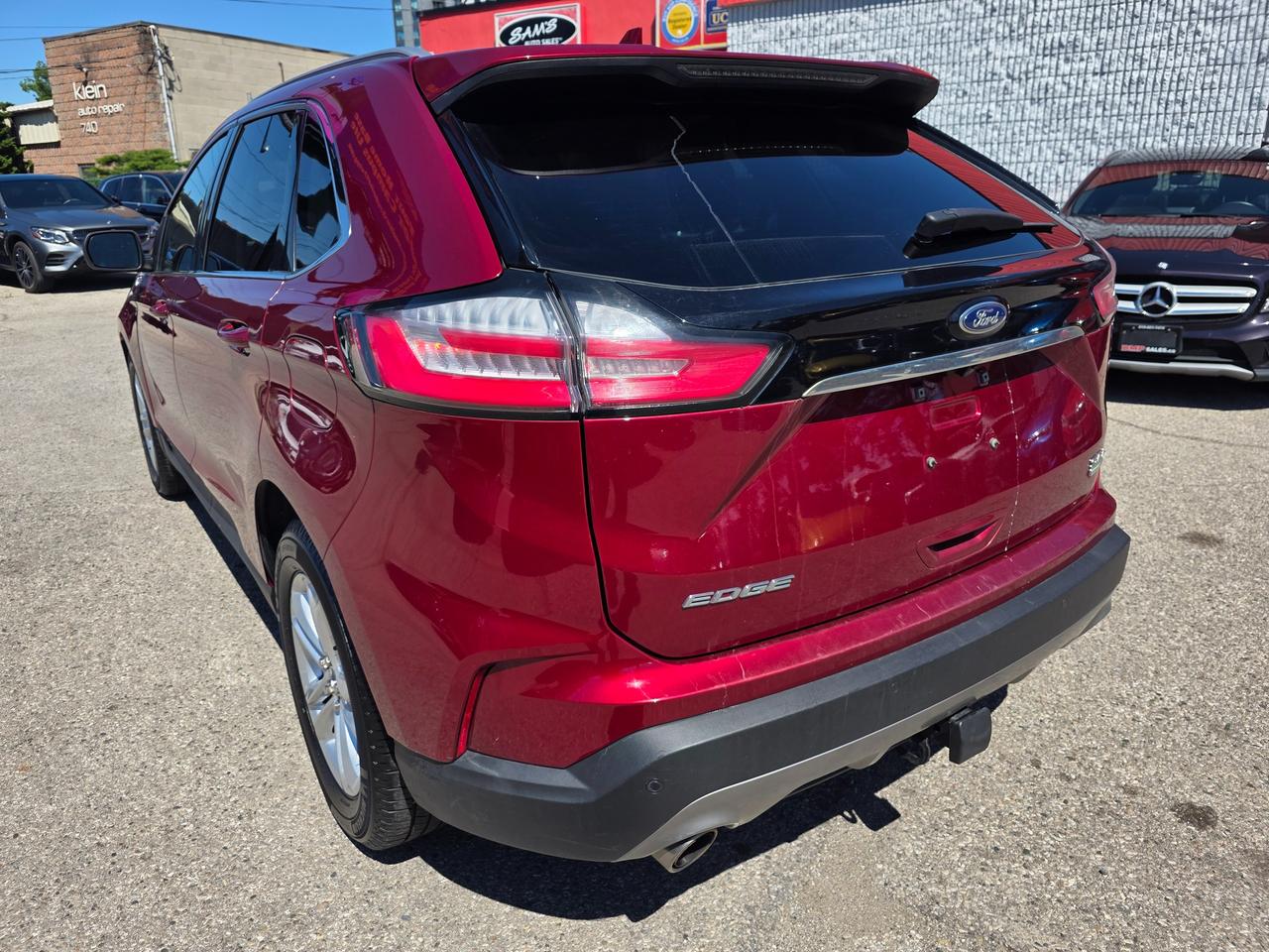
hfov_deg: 73.9
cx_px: 634
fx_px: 843
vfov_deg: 58.9
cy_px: 476
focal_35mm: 23
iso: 80
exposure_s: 1/4650
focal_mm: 6.3
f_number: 1.7
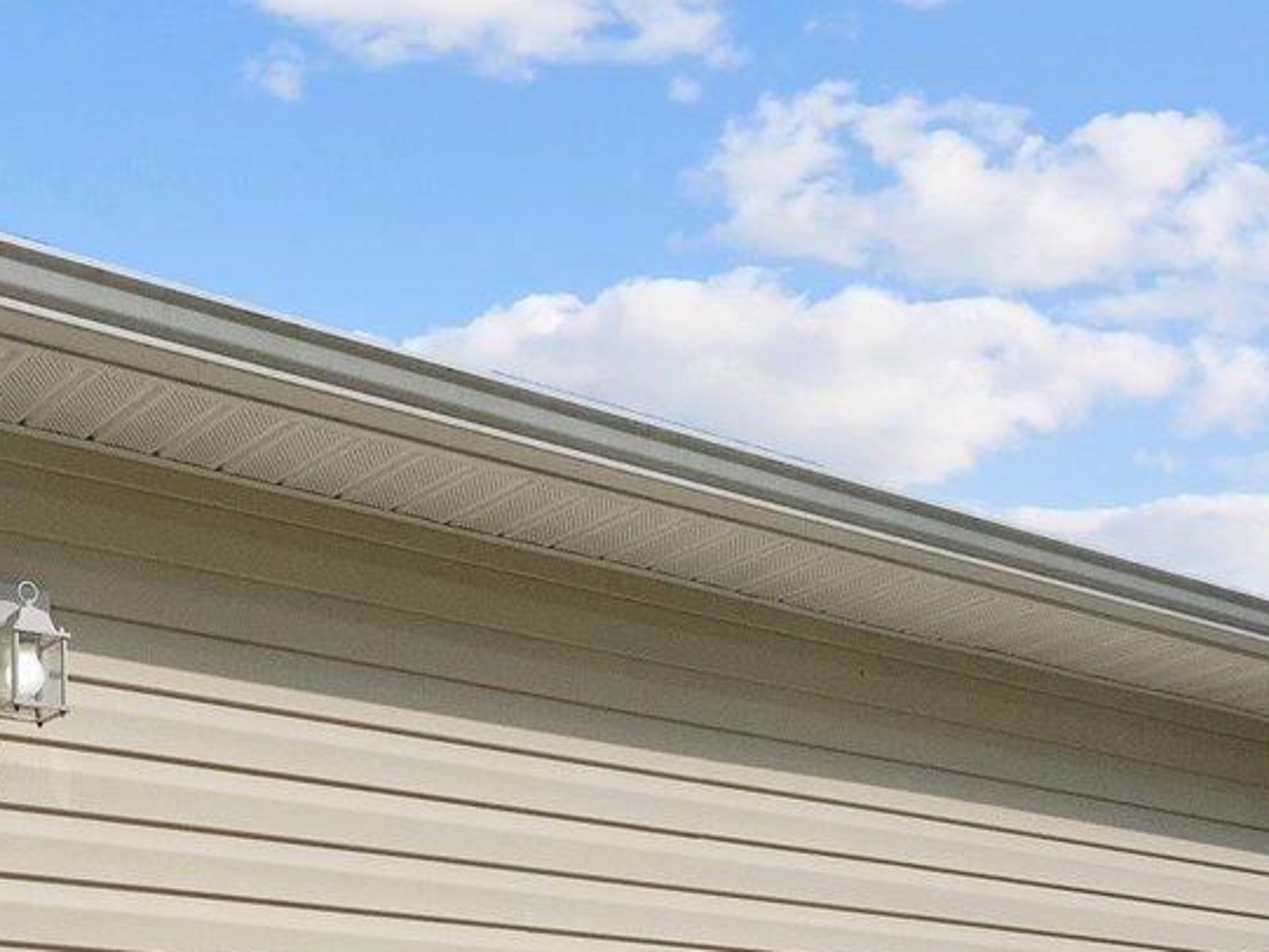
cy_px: 1095
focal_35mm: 53
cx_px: 213
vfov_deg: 25.2
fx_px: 1943
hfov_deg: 34.8
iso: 400
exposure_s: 1/5000
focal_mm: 7
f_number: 5.6
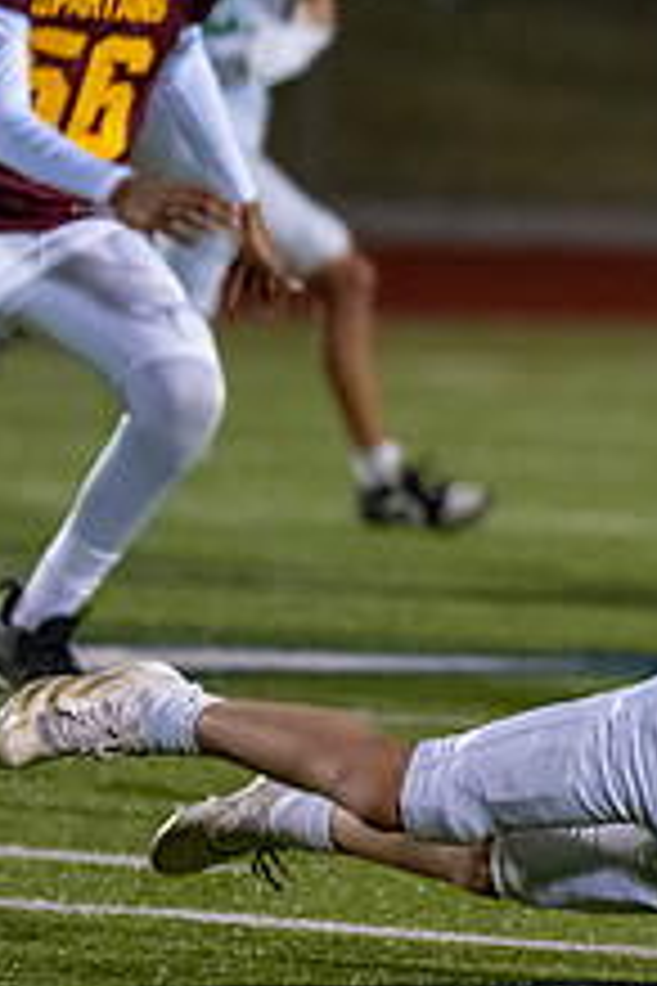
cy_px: 456
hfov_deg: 1.8
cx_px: 1178
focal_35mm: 763
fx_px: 20885
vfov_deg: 2.7
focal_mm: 200
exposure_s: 1/1250
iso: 3200
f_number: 2.8
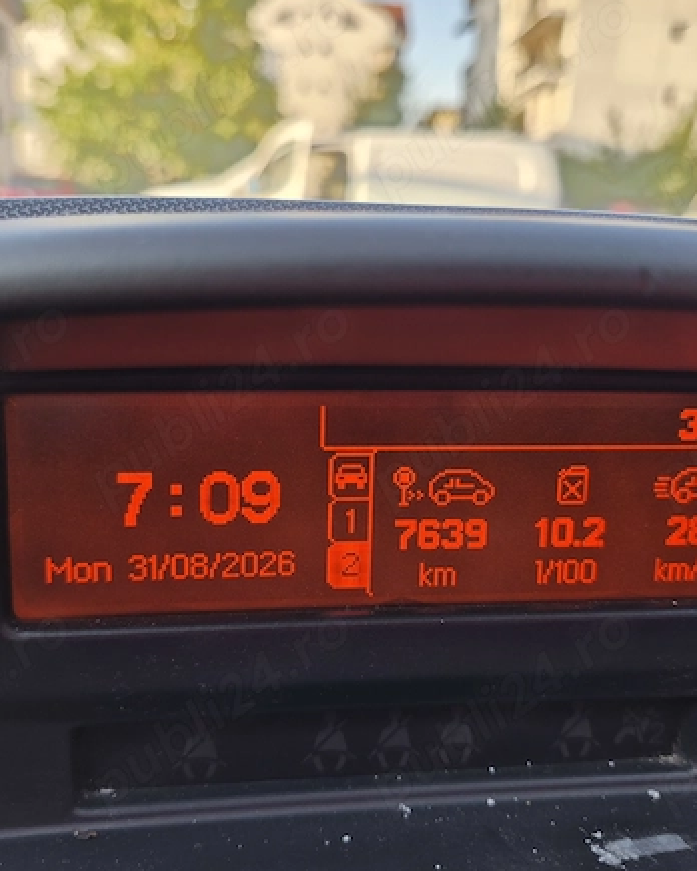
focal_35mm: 31
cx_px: 361
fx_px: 799
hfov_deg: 47.1
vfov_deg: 57.2
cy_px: 424
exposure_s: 1/100
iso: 40
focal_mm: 5.4
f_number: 1.8
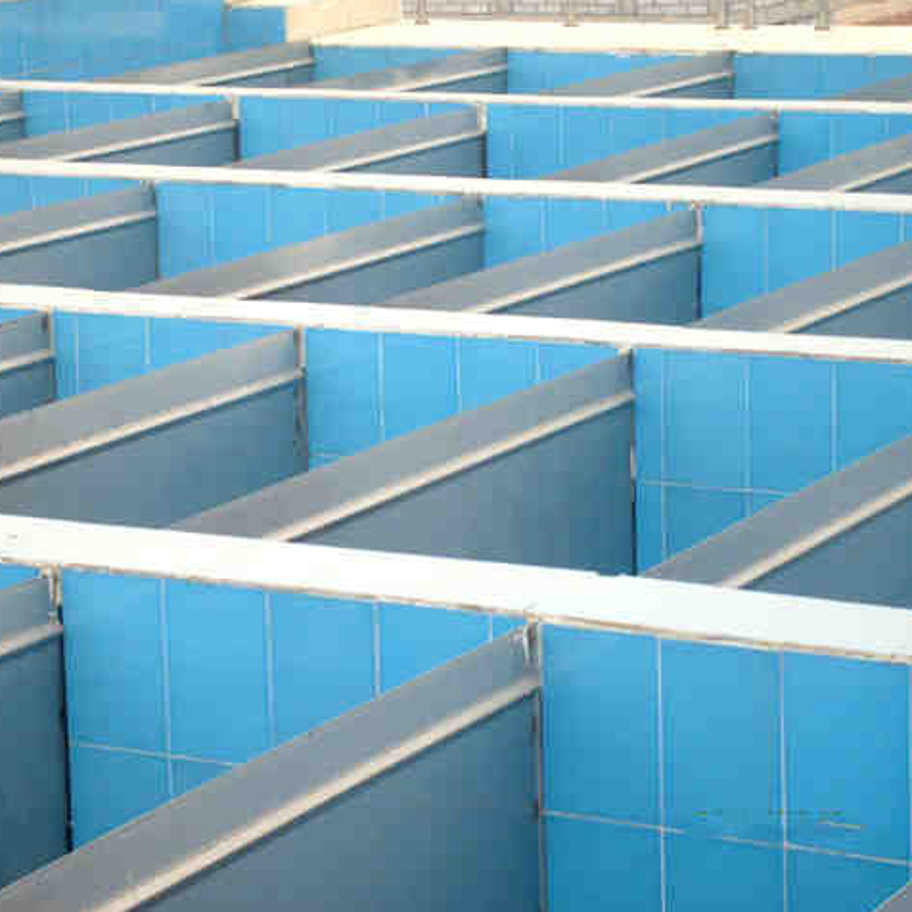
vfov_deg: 13.8
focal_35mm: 126
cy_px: 456
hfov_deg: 13.8
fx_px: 3756
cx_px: 385
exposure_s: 1/125
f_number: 4.9
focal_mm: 17.4
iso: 80
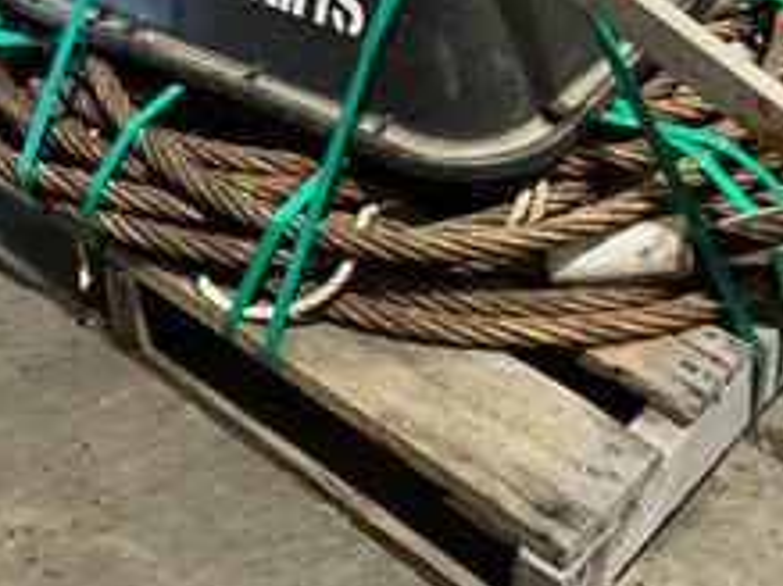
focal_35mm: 64
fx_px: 1447
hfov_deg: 30.2
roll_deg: -0.7
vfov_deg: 21.9
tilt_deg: -28.2
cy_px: -30
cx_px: 450
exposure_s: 1/50
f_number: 1.8
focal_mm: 3
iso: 200
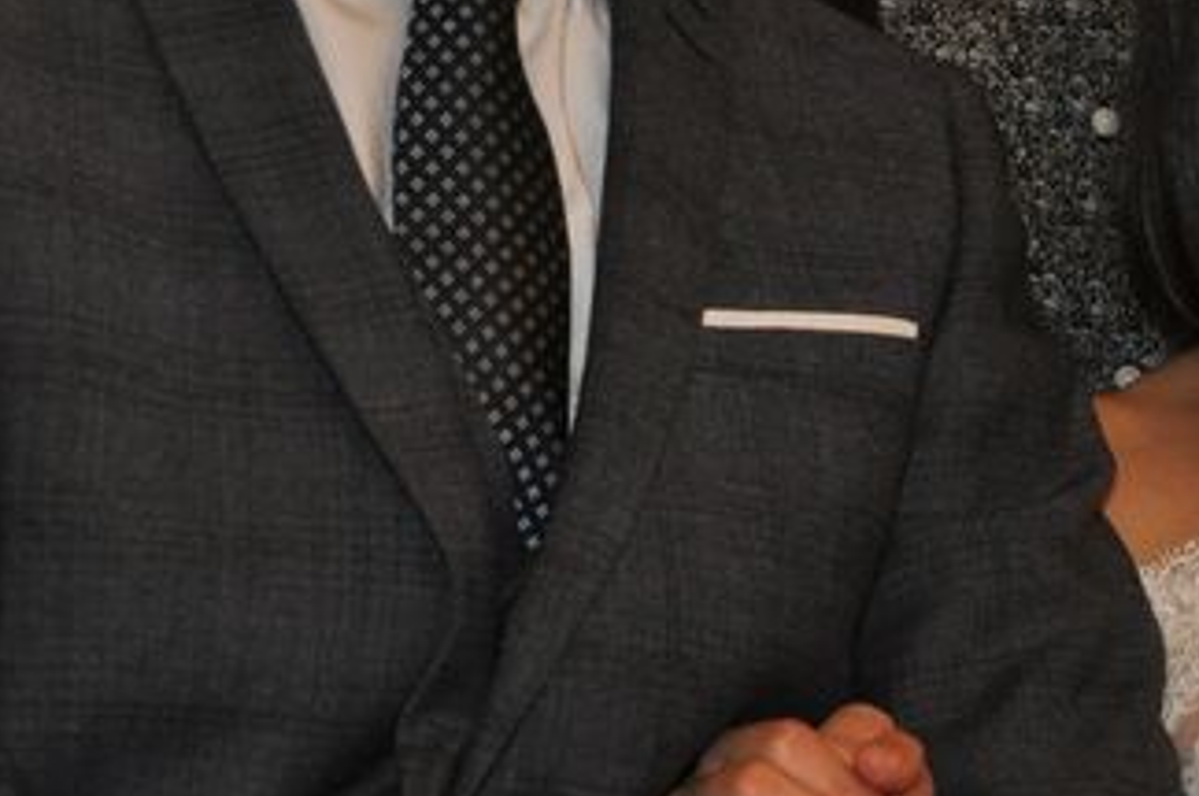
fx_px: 5919
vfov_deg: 7.7
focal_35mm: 178
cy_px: 130
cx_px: 1525
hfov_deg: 11.3
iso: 800
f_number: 4.2
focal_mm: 30
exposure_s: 1/60
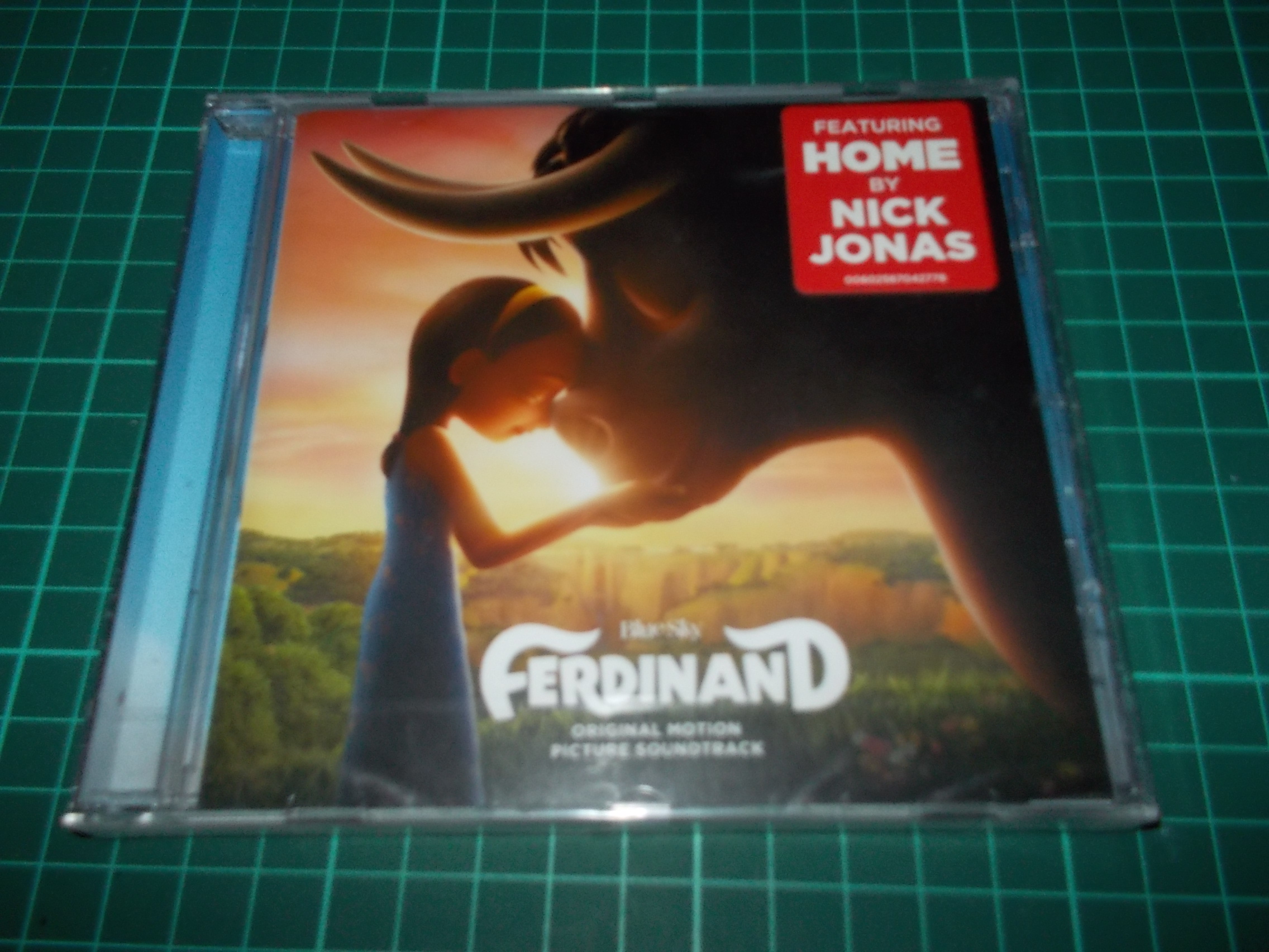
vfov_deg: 48.2
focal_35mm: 29
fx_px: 1063
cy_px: 476
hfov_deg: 61.7
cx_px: 634
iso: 200
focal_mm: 4.1
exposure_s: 1/30
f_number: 3.3
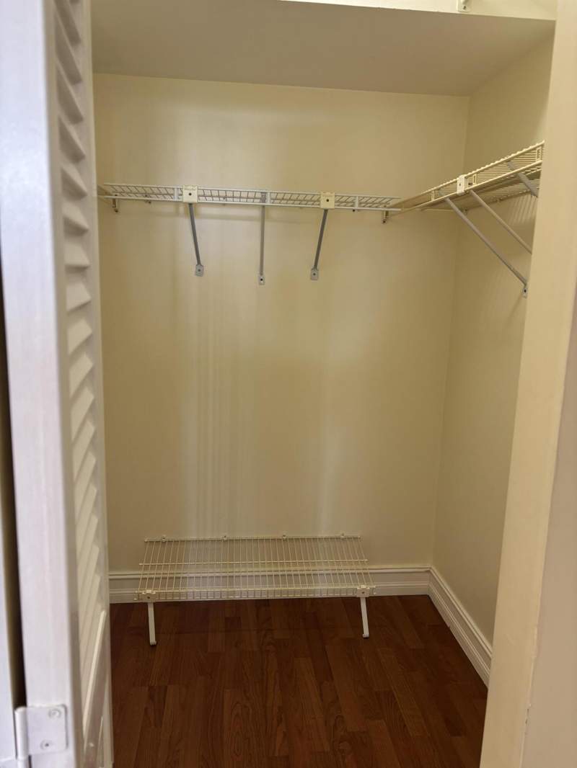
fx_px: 578
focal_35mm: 26
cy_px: 384
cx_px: 288
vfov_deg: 67.3
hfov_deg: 53.1
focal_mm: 5.96
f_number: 1.6
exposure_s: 1/60
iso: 160
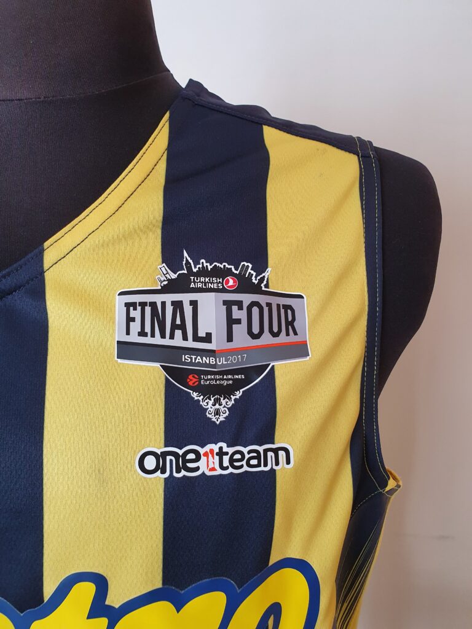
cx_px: 236
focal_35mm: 26
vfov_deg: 67.3
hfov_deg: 53.1
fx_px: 473
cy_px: 314
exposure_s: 1/50
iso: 200
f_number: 2.4
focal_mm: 4.32
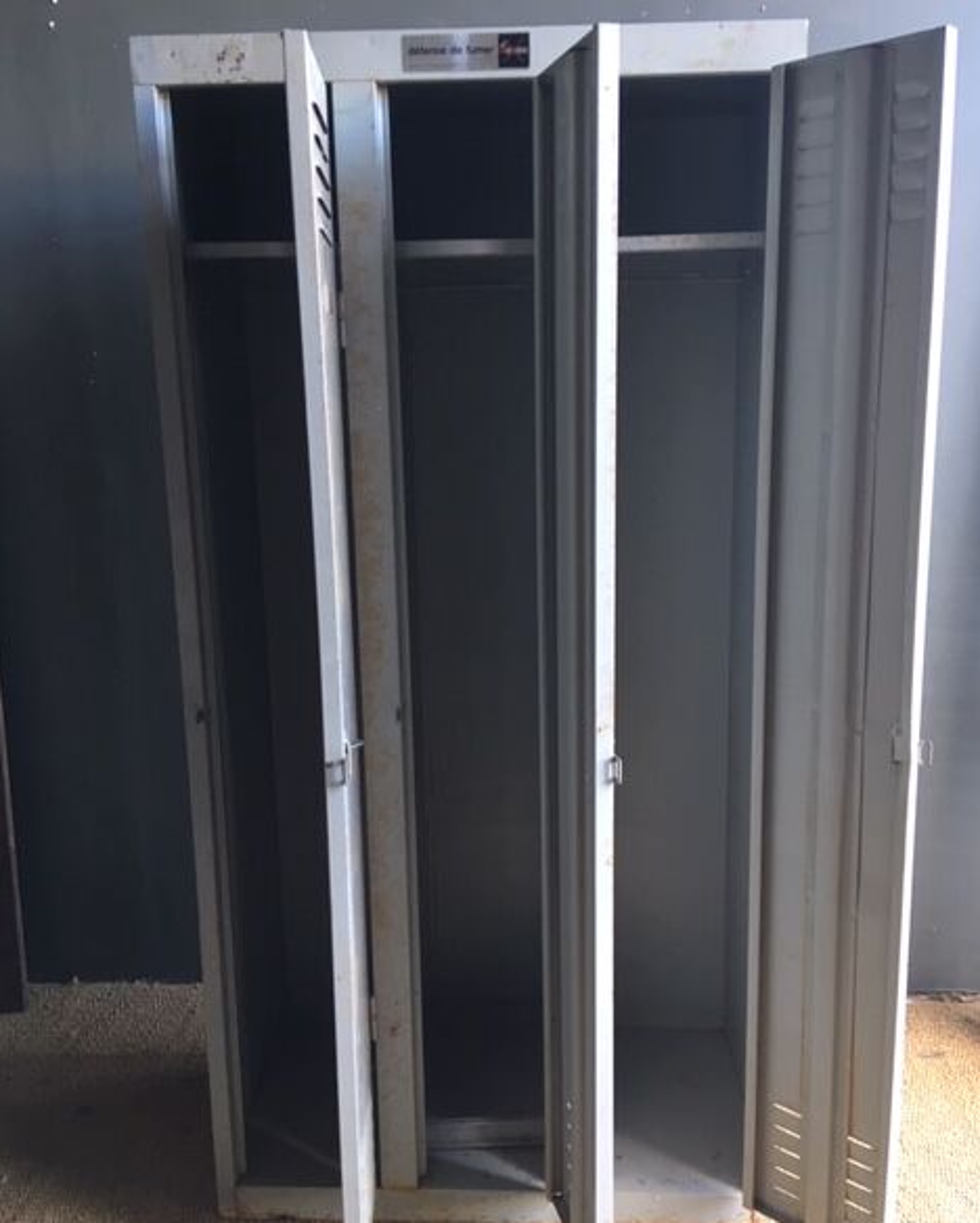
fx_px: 1123
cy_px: 637
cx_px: 498
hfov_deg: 47.2
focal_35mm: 31
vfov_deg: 57.1
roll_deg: +1.0
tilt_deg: -12.0
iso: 100
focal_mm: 4.15
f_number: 2.2
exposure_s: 1/33
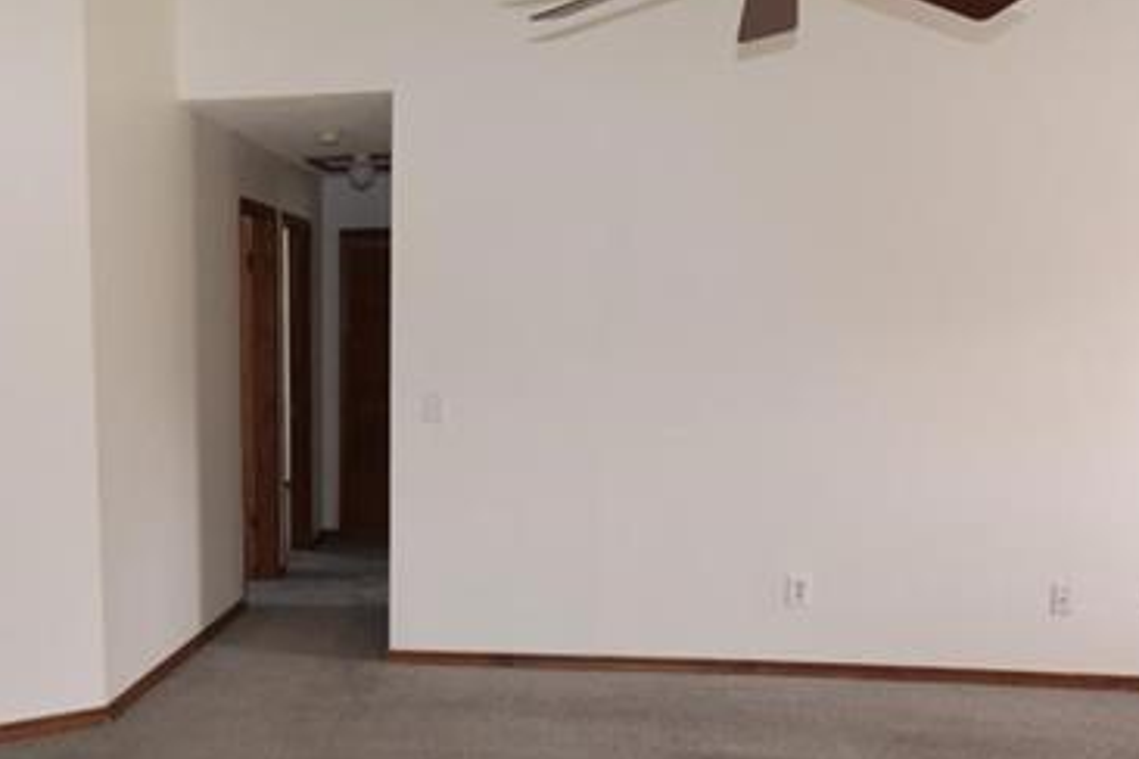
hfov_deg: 44.3
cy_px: 588
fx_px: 1329
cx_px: 240
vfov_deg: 31.2
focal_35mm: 42
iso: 800
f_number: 4.5
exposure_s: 1/80
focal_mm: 10
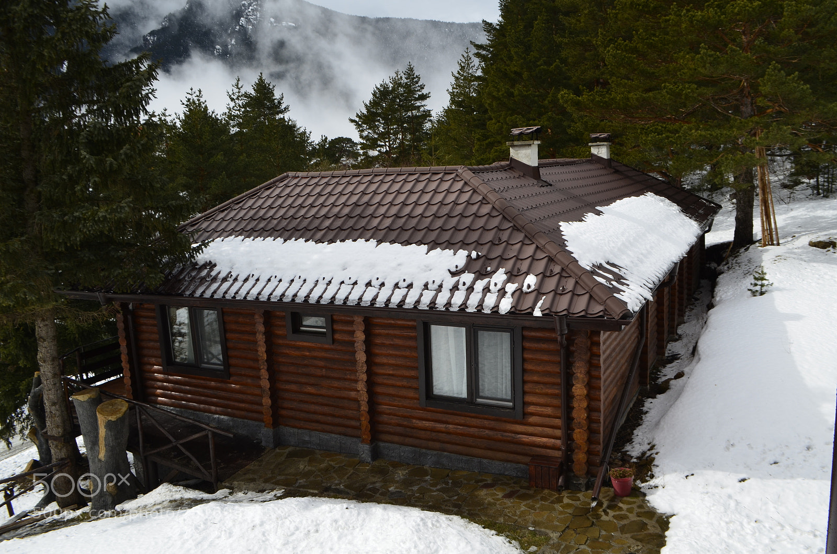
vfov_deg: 43.4
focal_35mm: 30
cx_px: 418
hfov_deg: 62.0
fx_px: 696
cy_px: 277
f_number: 10
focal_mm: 20
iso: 200
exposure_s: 1/320
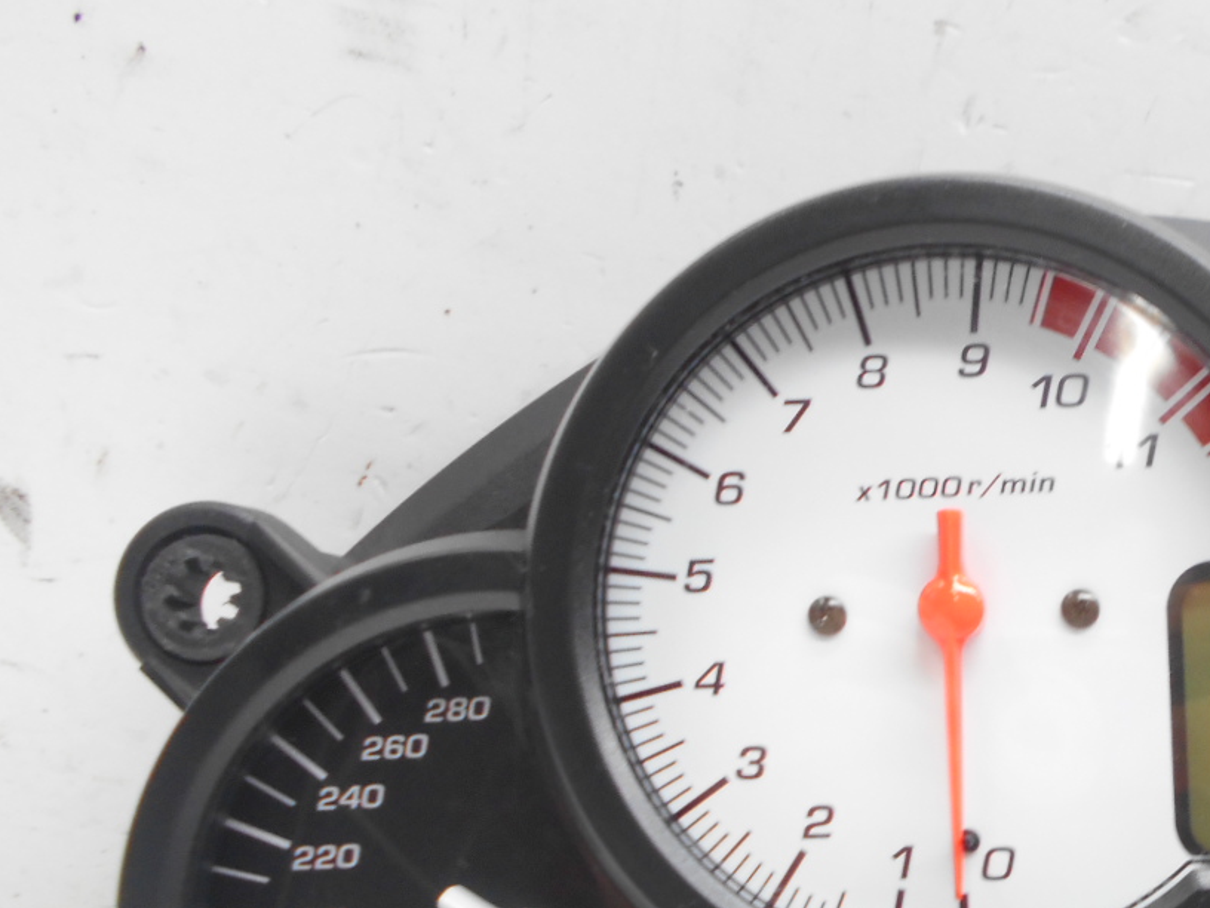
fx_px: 1783
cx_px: 1039
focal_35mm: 51
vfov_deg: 27.5
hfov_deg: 35.7
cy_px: 823
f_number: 3.2
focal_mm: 4.6
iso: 160
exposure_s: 1/30
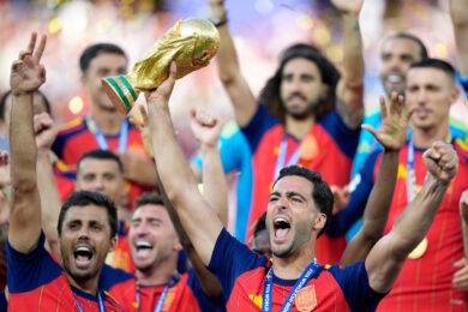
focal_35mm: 400
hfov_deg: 5.2
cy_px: 156
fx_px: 5200
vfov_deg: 3.4
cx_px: 234
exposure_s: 1/3200
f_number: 2.8
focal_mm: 400
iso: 1250
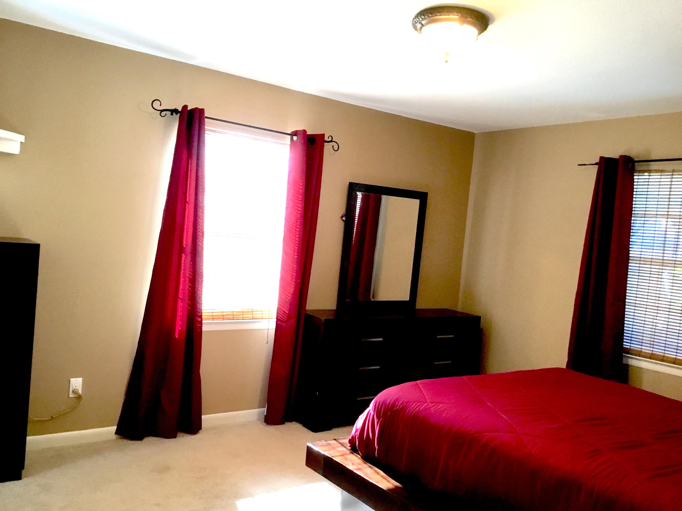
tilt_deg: -1.9
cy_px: 256
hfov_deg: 58.4
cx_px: 341
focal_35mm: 31
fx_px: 611
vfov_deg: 45.4
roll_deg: -3.6
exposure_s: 1/30
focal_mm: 3.3
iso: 100
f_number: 2.4
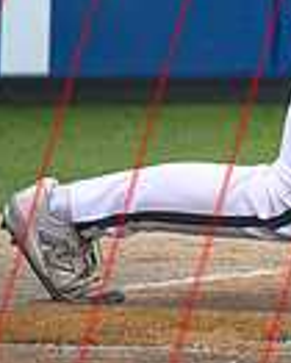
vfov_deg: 1.5
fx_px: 13667
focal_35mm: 1271
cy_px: -174
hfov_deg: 1.2
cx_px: 717
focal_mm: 200
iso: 5000
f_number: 2.8
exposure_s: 1/2500
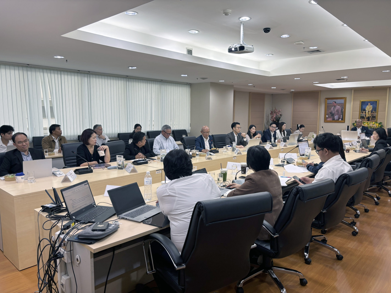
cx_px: 196
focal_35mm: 26
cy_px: 146
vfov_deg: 53.1
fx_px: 294
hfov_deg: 67.3
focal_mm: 5.96
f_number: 1.6
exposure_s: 1/50
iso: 80
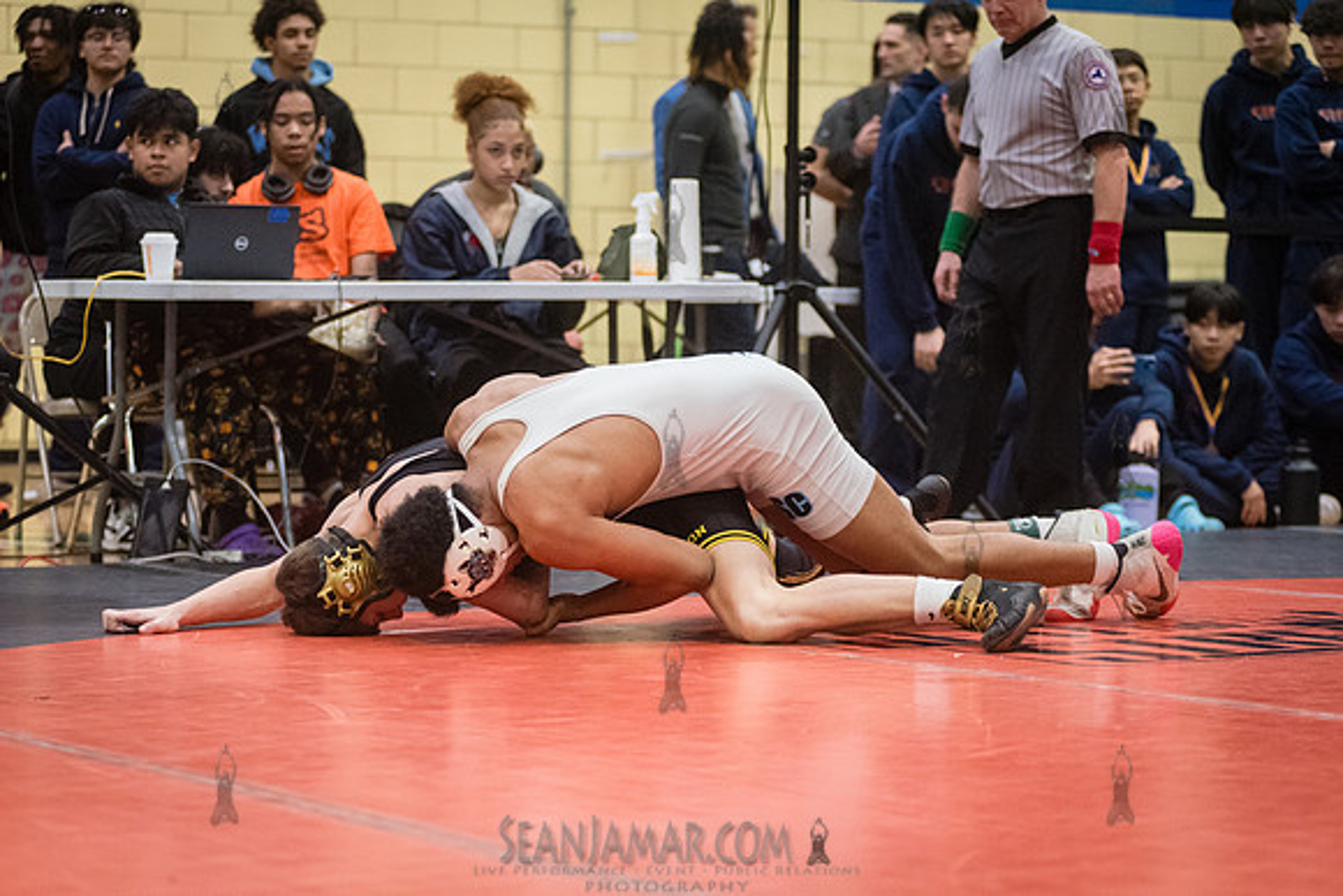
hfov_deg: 18.3
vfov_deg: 12.3
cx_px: 597
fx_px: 4164
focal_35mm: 112
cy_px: 493
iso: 8000
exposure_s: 1/500
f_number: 3.2
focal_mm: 100
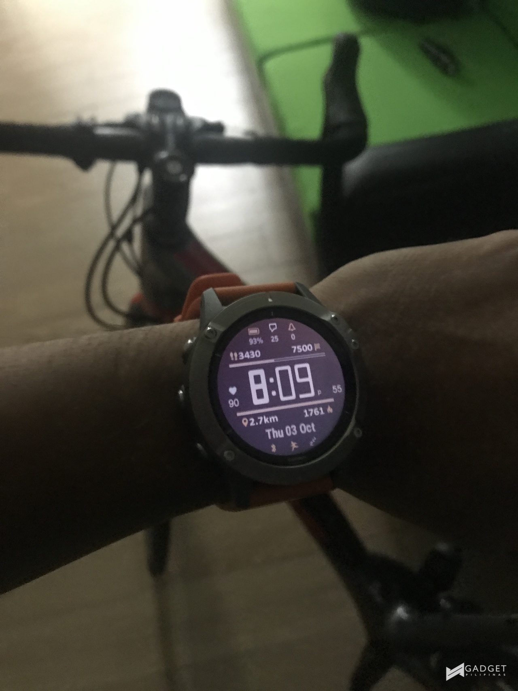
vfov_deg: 63.4
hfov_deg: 49.7
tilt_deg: -57.2
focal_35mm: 28
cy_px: 346
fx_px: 559
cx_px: 259
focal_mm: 3.99
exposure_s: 1/5
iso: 100
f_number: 1.8
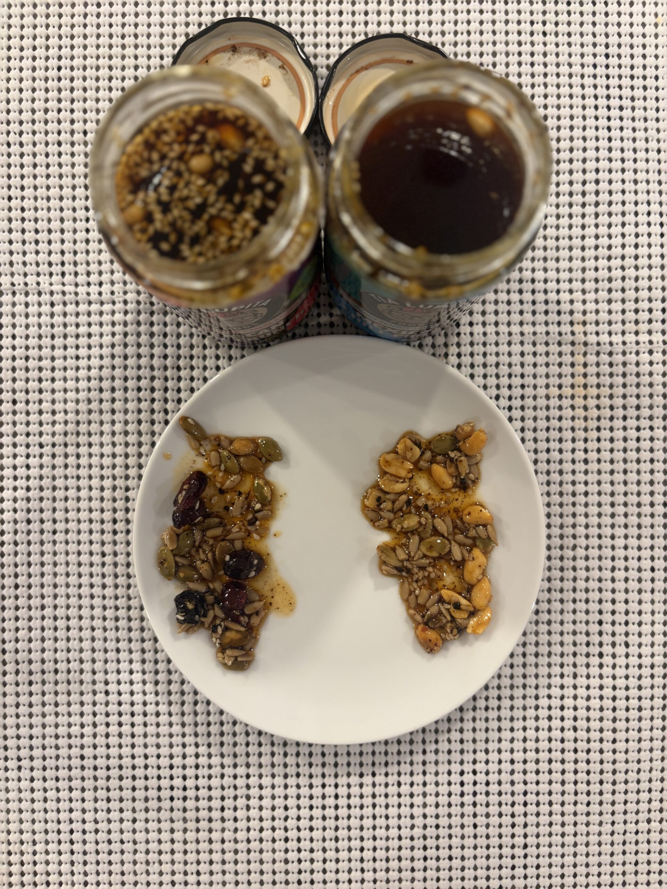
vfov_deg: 67.3
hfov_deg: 53.1
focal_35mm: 26
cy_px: 444
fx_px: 668
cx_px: 334
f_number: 1.6
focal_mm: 5.96
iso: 160
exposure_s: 1/60
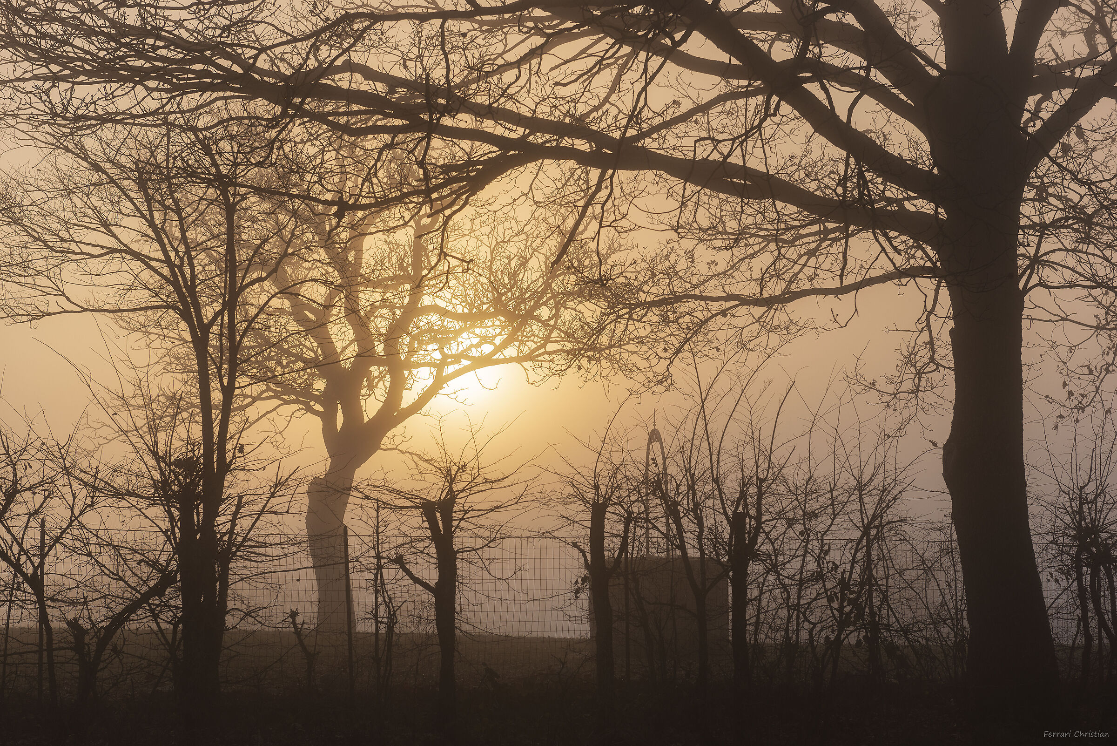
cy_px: 373
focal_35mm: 70
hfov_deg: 28.8
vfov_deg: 19.5
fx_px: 2173
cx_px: 558
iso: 100
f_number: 6.3
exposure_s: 1/200
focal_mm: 70
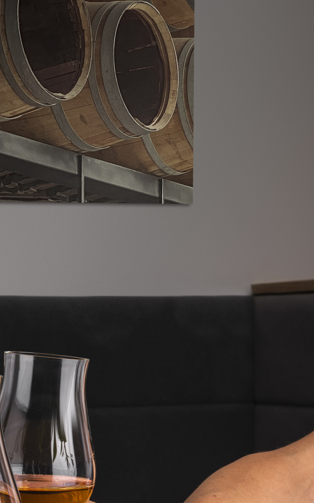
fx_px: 1438
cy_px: 488
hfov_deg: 12.4
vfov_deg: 19.3
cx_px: 82
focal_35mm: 105
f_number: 14
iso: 100
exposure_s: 1/200
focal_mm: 34
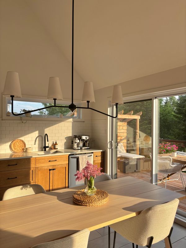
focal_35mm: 26
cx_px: 93
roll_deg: -1.7
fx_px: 186
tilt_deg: -0.6
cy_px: 124
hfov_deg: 53.1
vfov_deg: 67.3
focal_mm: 5.96
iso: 50
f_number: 1.6
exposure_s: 1/581
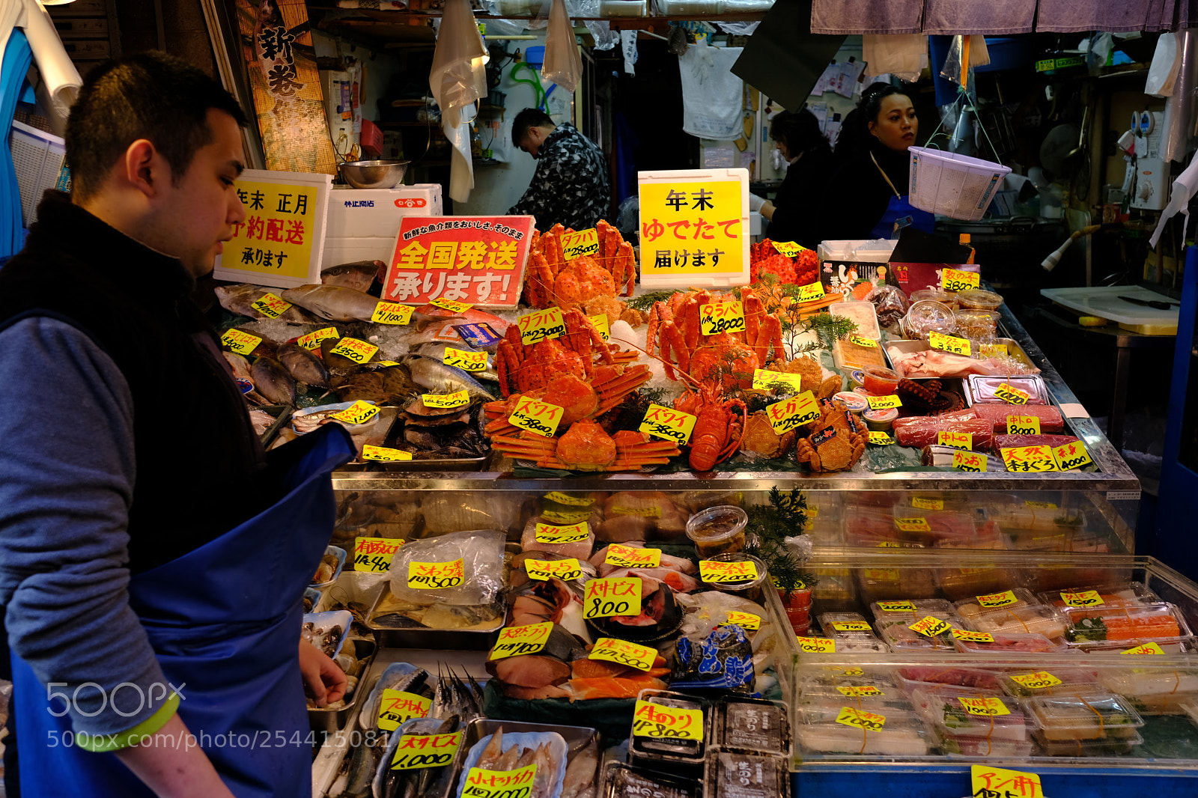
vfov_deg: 37.8
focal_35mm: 35
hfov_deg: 54.4
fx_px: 1164
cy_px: 399
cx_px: 599
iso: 200
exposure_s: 1/42
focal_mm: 23
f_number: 4
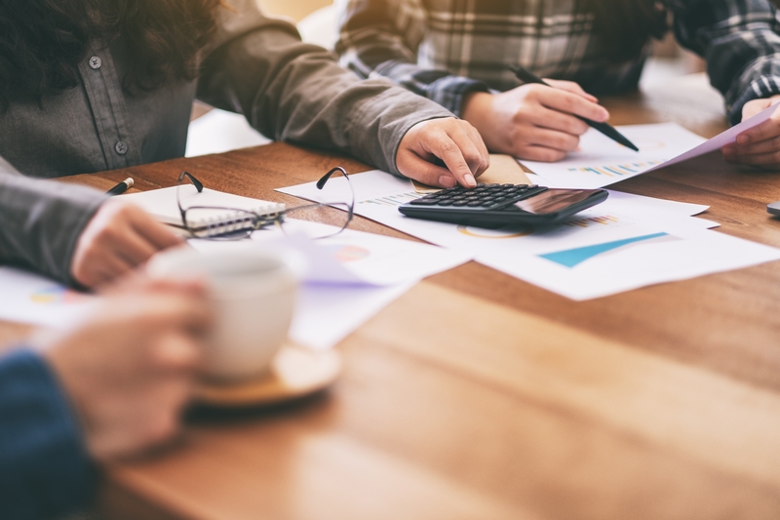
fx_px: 1820
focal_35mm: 84
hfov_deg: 24.2
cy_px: 260
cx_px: 390
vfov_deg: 16.3
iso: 100
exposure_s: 1/340
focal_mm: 56
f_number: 1.2
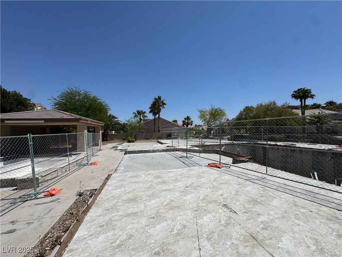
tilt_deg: +1.2
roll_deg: +2.1
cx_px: 171
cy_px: 128
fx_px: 138
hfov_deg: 102.1
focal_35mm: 14
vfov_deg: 85.7
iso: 40
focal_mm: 2.22
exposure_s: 1/3906
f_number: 2.2
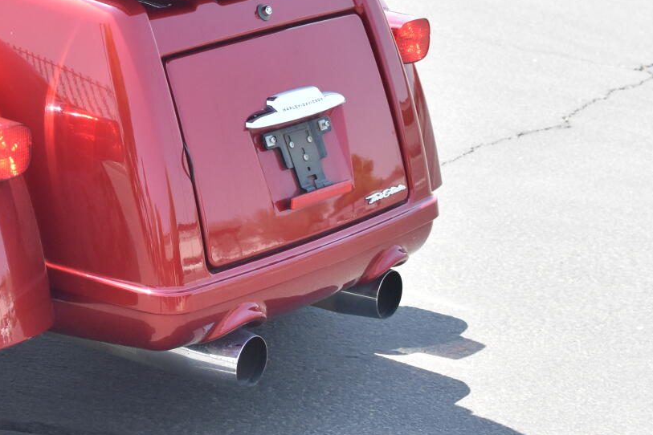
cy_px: -4
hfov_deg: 15.3
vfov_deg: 10.5
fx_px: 2344
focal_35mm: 129
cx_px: -125
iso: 800
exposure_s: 1/1600
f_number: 4.5
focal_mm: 35
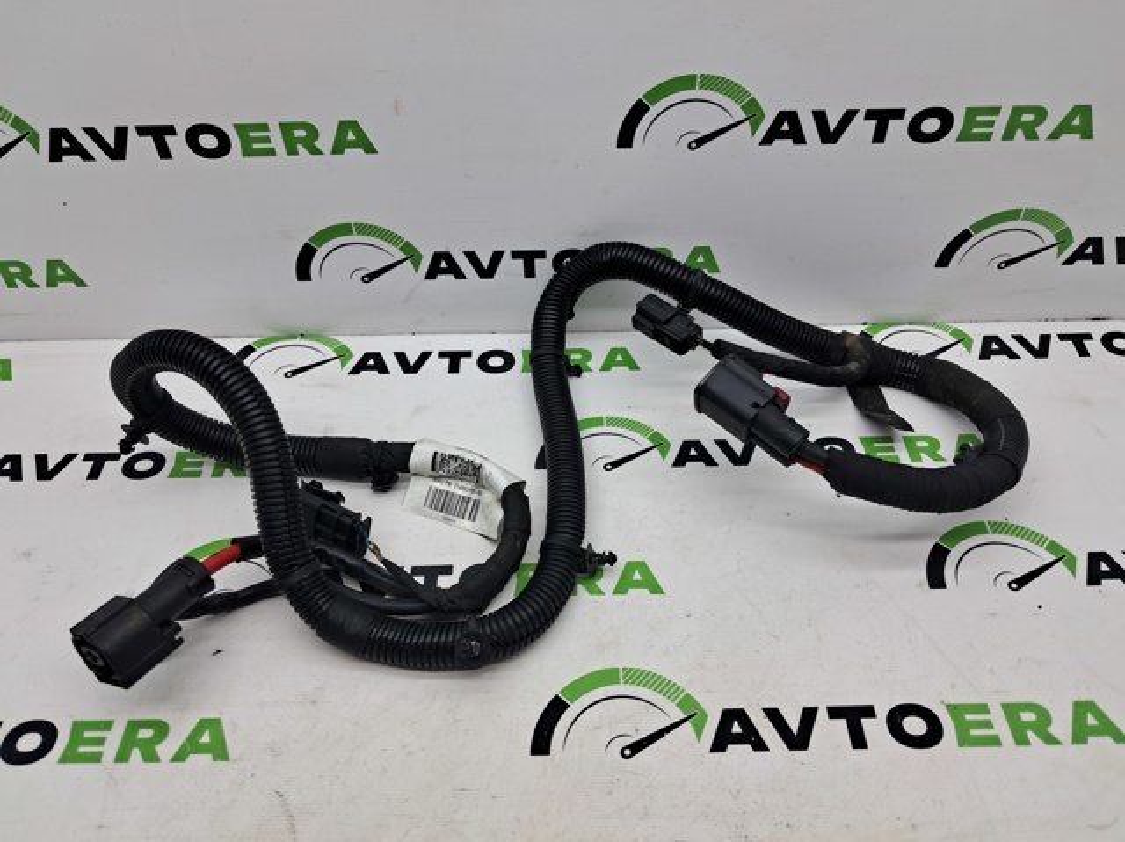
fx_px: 877
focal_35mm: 27
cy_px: 421
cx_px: 562
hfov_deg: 65.4
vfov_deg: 51.3
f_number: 1.8
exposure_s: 1/100
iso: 50
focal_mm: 4
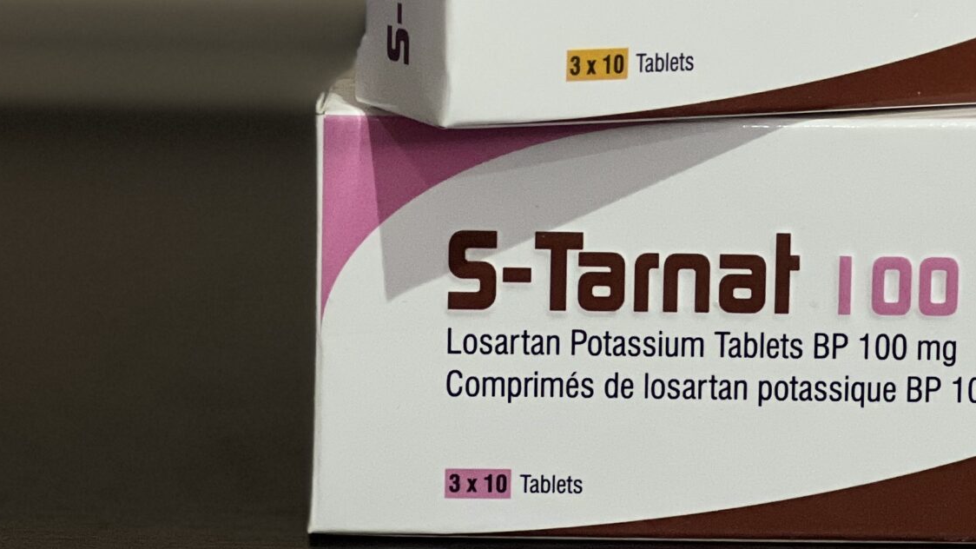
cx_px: 767
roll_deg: -1.4
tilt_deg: -6.7
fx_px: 4943
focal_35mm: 191
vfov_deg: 6.3
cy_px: -111
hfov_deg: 11.2
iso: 250
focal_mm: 9
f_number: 2.8
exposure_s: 1/40
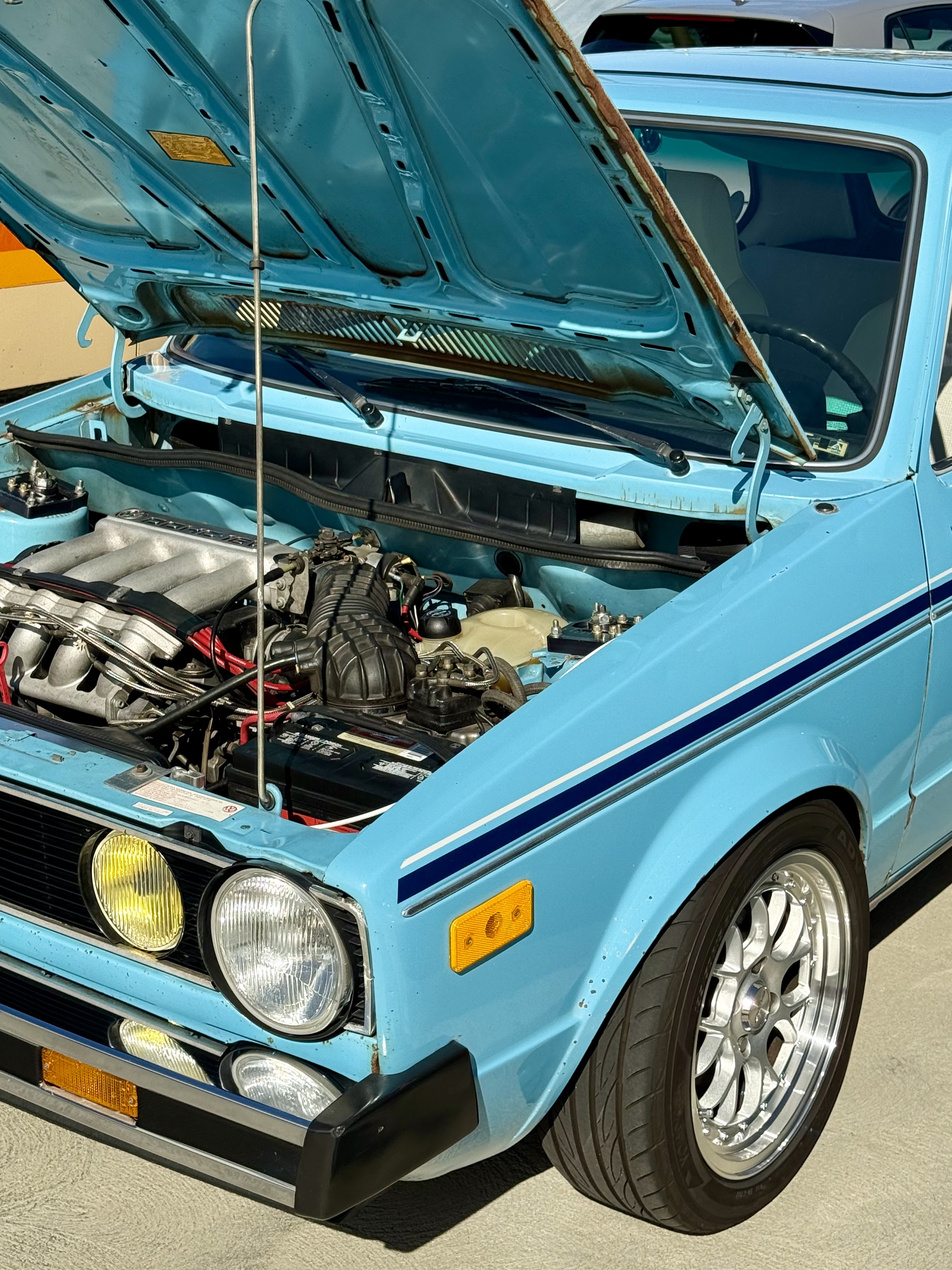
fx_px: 2053
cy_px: 599
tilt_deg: -16.2
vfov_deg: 34.3
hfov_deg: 26.1
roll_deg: -1.9
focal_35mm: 56
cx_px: 539
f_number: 1.78
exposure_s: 1/3891
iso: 80
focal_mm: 6.76
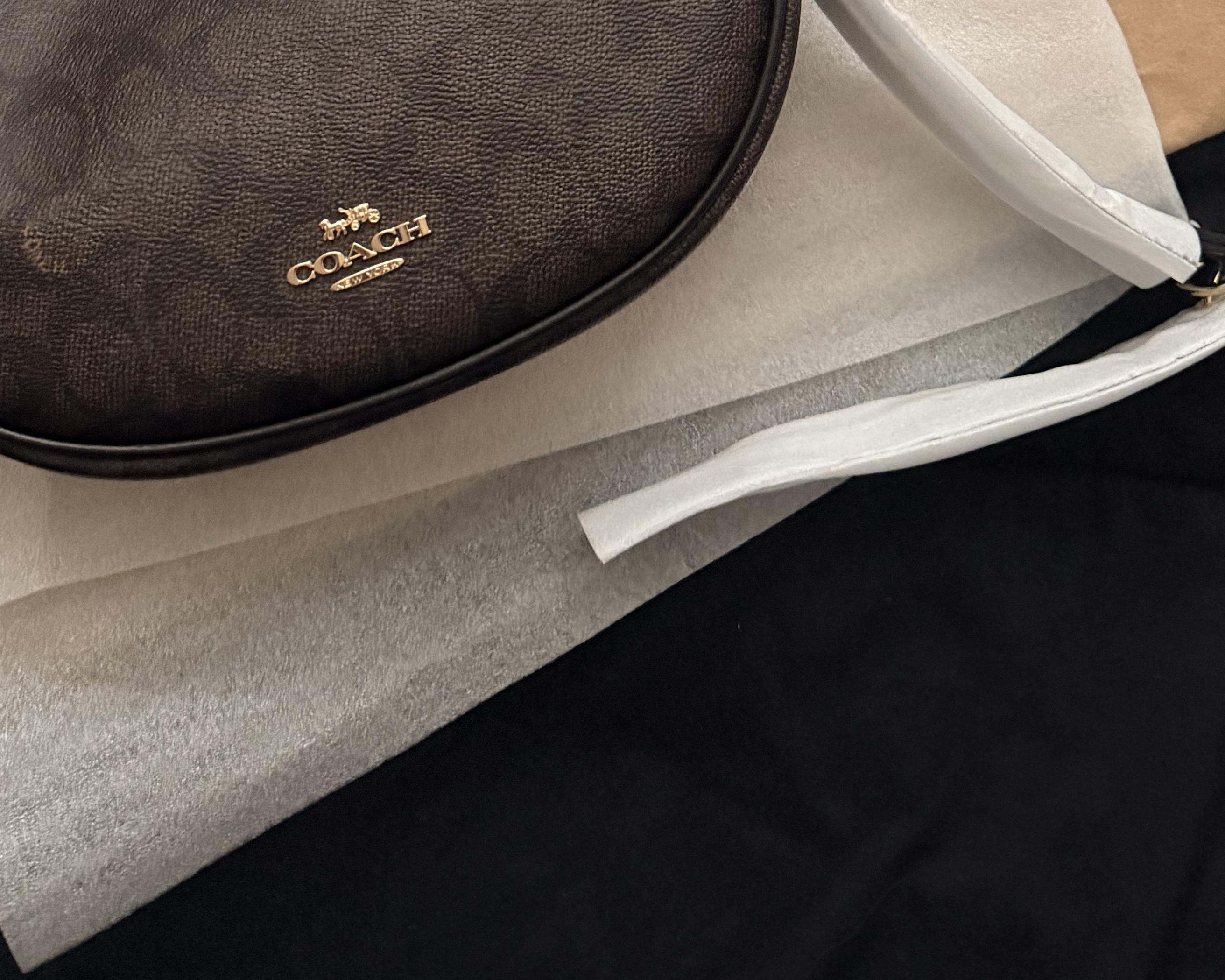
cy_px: -325
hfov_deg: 36.6
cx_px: 536
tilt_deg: -80.6
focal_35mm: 51
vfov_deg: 25.2
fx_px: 1849
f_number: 1.78
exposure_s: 1/40
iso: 1000
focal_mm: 6.76
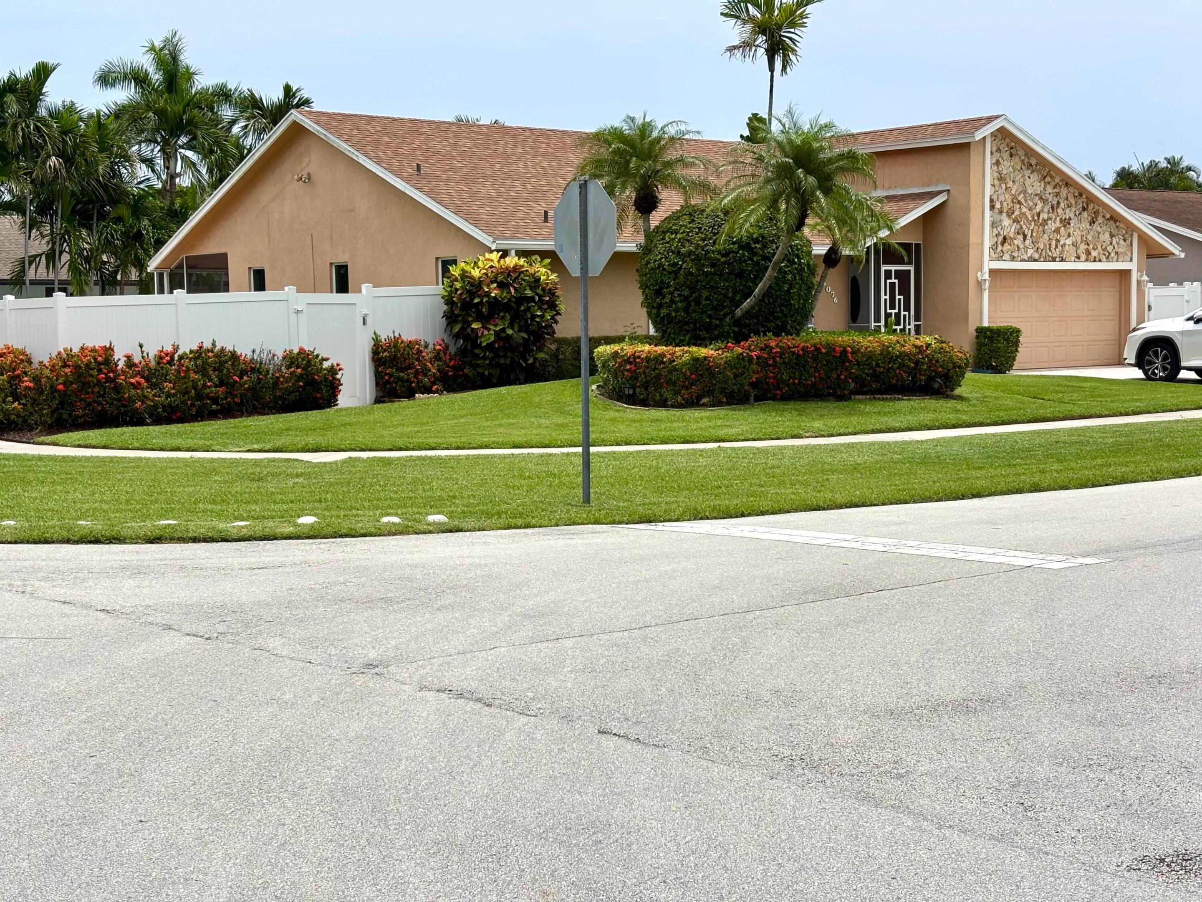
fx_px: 1806
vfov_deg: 28.0
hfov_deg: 36.8
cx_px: 601
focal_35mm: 52
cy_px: 451
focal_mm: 5.96
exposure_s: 1/4630
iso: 40
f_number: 1.6
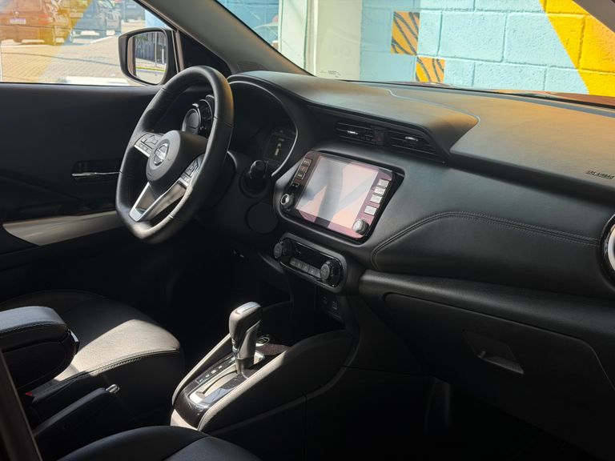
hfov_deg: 39.7
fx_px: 853
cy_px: 230
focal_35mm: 48
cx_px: 308
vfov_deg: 30.3
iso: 80
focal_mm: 6.76
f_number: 1.78
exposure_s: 1/452
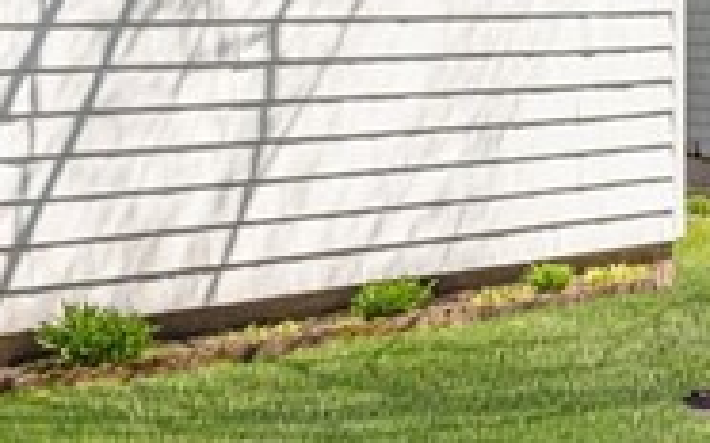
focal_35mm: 101
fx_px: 1953
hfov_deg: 18.2
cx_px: 1080
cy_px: -6
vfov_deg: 12.8
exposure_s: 1/1000
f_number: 7.1
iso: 400
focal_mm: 17
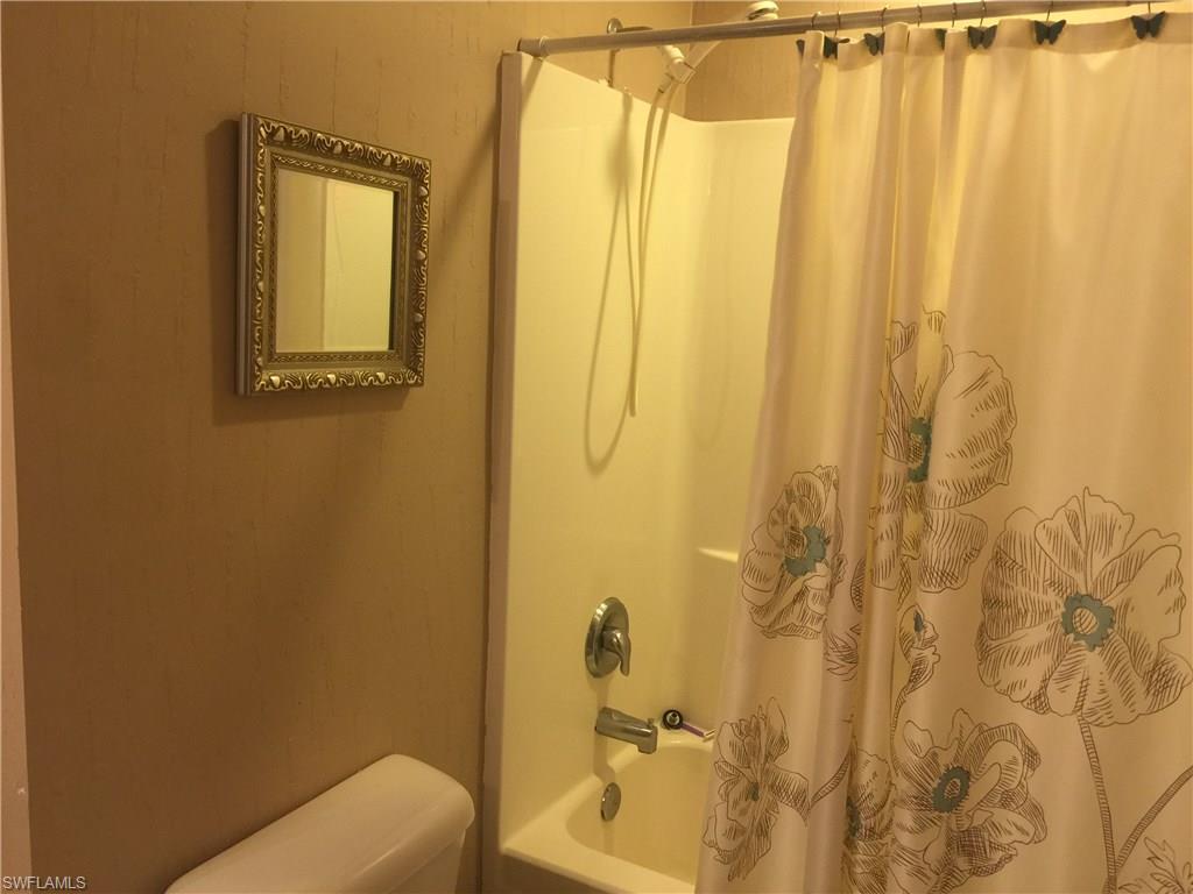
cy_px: 447
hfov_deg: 61.7
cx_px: 596
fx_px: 999
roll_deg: -3.3
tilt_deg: -8.8
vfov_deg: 48.2
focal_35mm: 29
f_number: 2.2
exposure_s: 1/15
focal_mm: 4.15
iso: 64
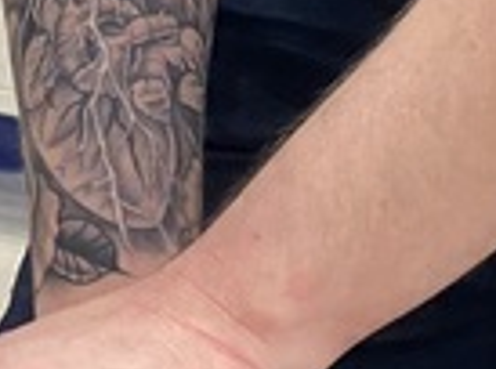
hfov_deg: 8.9
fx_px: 2787
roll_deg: -9.9
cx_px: -793
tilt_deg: +3.3
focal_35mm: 195
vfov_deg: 7.5
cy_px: -174
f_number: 1.8
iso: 125
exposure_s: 1/60
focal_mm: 4.25
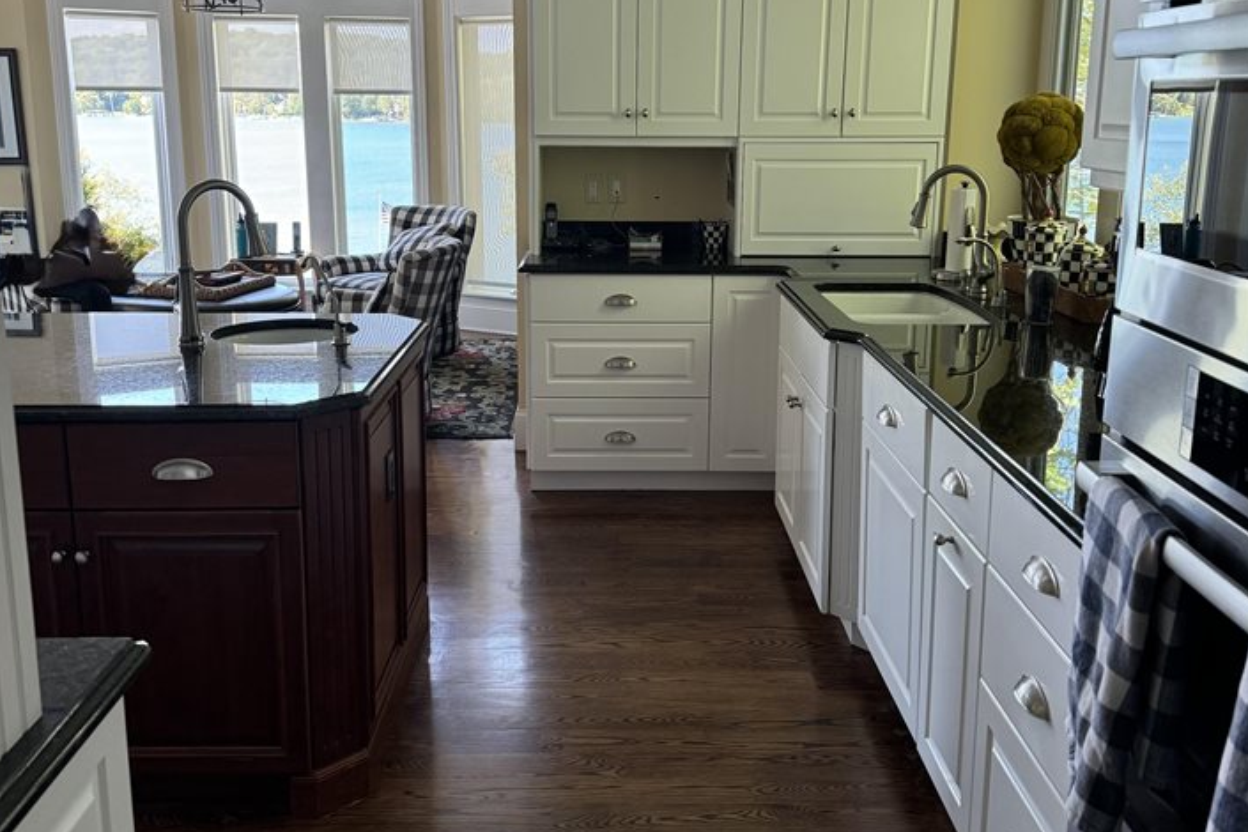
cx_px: 621
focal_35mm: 34
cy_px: 329
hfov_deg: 55.8
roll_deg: -0.6
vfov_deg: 38.7
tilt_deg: -10.2
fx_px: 1179
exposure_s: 1/97
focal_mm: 6.76
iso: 200
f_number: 1.78
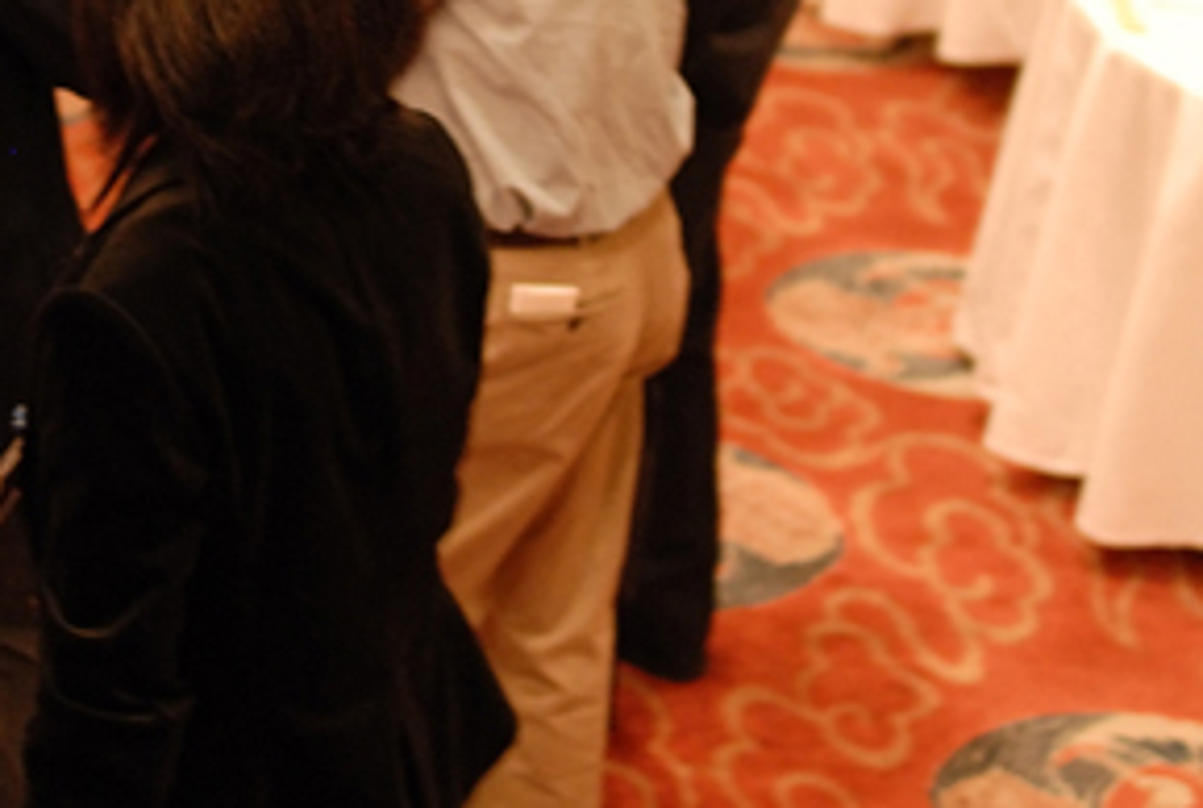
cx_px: 112
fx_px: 3114
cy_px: 81
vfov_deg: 14.6
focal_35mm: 93
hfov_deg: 21.4
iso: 800
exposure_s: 1/60
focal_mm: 28
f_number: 2
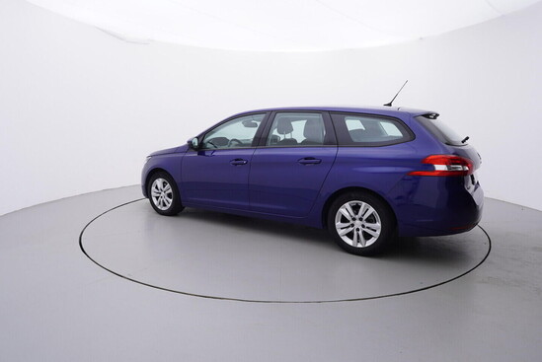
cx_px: 271
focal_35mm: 22
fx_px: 339
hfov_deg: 77.3
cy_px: 181
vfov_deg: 56.2
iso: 200
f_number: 5
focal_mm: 15
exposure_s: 1/80
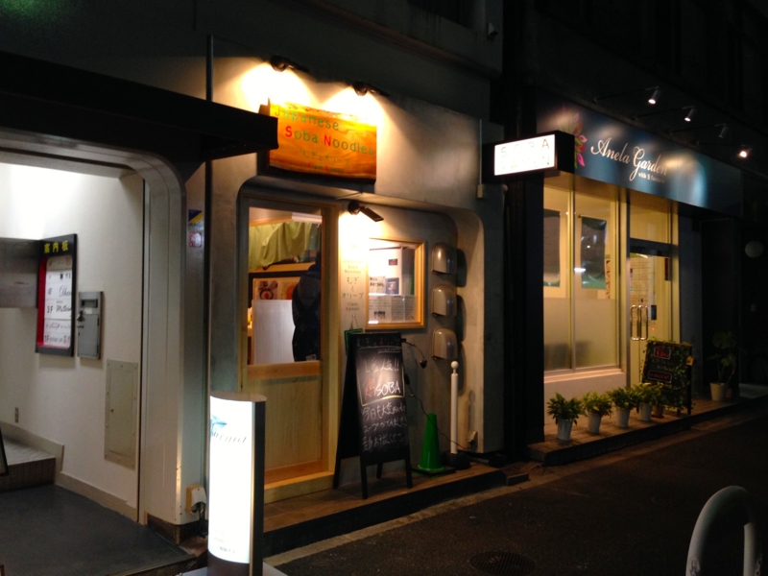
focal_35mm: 33
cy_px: 288
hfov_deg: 55.4
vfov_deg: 42.9
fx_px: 732
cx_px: 384
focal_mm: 4.12
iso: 160
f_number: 2.4
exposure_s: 1/20
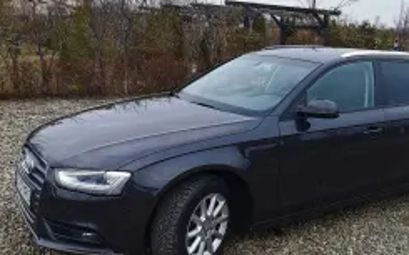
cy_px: 118
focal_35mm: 42
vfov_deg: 30.5
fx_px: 468
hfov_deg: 46.6
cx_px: 264
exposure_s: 1/480
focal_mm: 5.56
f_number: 1.6
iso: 50
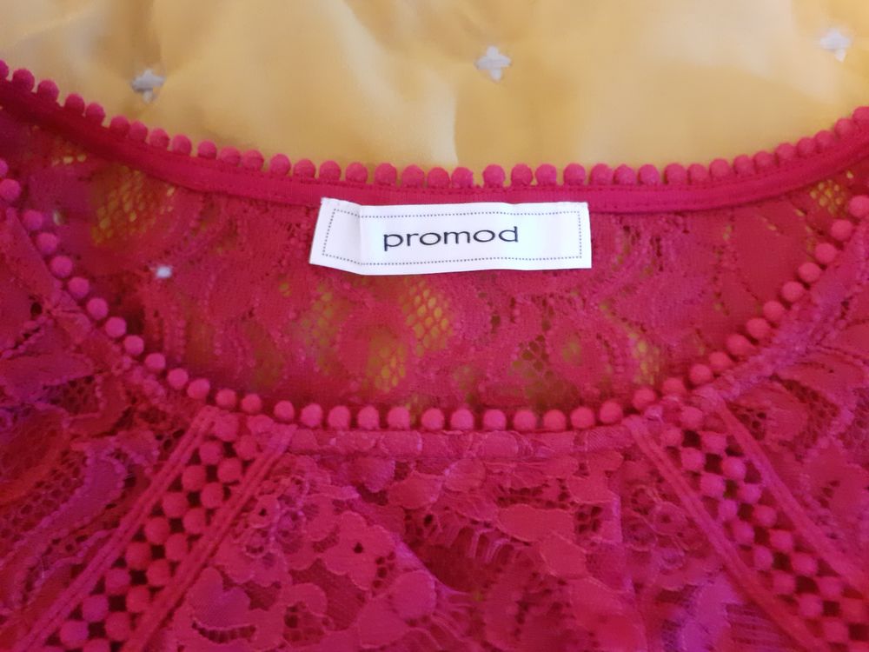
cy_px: 326
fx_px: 678
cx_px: 434
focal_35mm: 27
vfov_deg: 51.4
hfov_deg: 65.3
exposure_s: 1/25
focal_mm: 3.6
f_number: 1.9
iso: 500
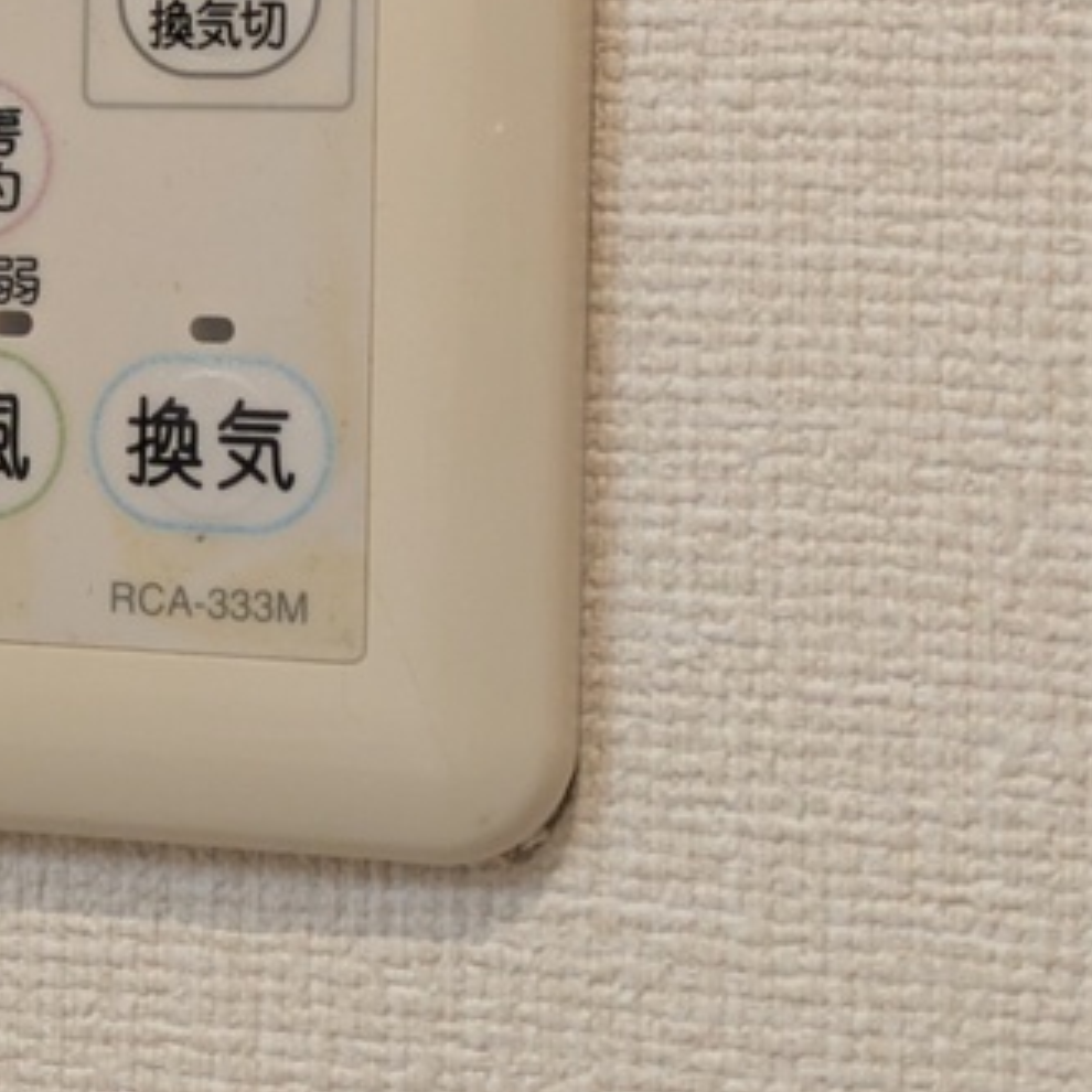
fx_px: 4675
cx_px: -162
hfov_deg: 13.0
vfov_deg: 13.2
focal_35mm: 131
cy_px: 43
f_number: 1.89
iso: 261
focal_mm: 5.43
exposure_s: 1/60
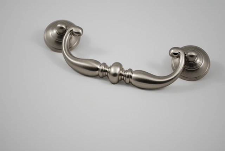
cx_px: 112
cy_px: 76
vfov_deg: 16.6
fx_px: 516
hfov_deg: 24.6
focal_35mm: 82
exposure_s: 1/20
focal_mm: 55
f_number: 5.6
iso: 100
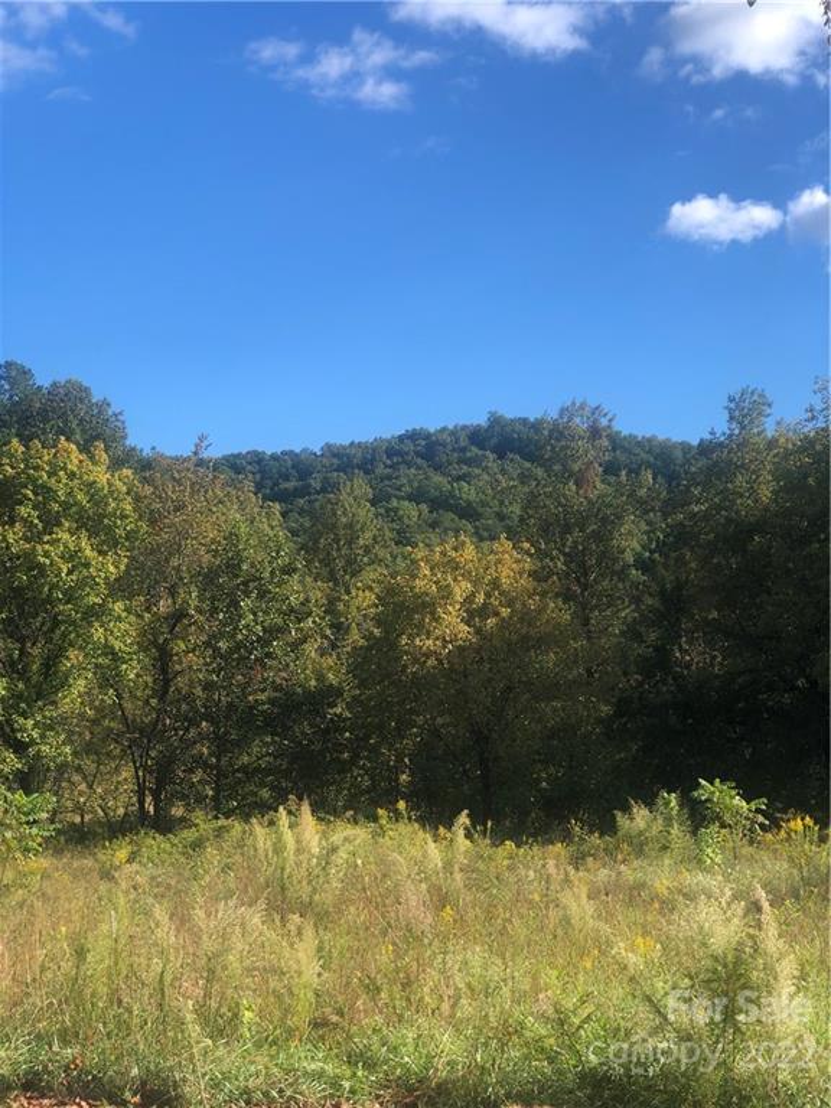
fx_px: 1824
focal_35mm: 57
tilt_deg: +5.6
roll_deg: +1.1
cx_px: 416
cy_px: 554
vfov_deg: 33.8
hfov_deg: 25.7
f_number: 2.8
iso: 20
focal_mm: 6.6
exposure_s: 1/442
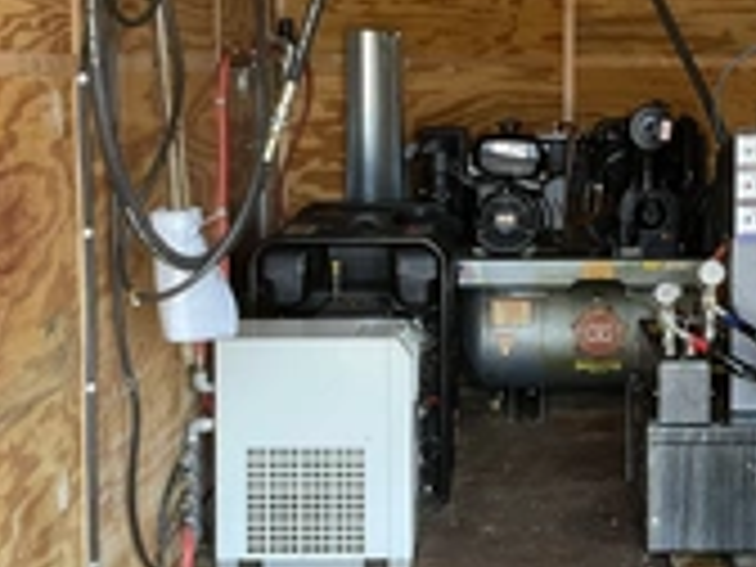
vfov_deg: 21.2
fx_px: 1507
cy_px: 189
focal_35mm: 69
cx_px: 536
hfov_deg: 27.9
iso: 64
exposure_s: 1/122
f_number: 1.8
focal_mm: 3
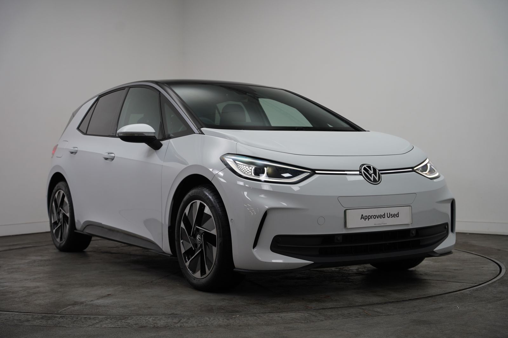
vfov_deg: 25.4
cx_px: 254
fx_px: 749
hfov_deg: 37.5
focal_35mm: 53
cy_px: 169
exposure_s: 1/160
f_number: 4
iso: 640
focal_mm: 53.1
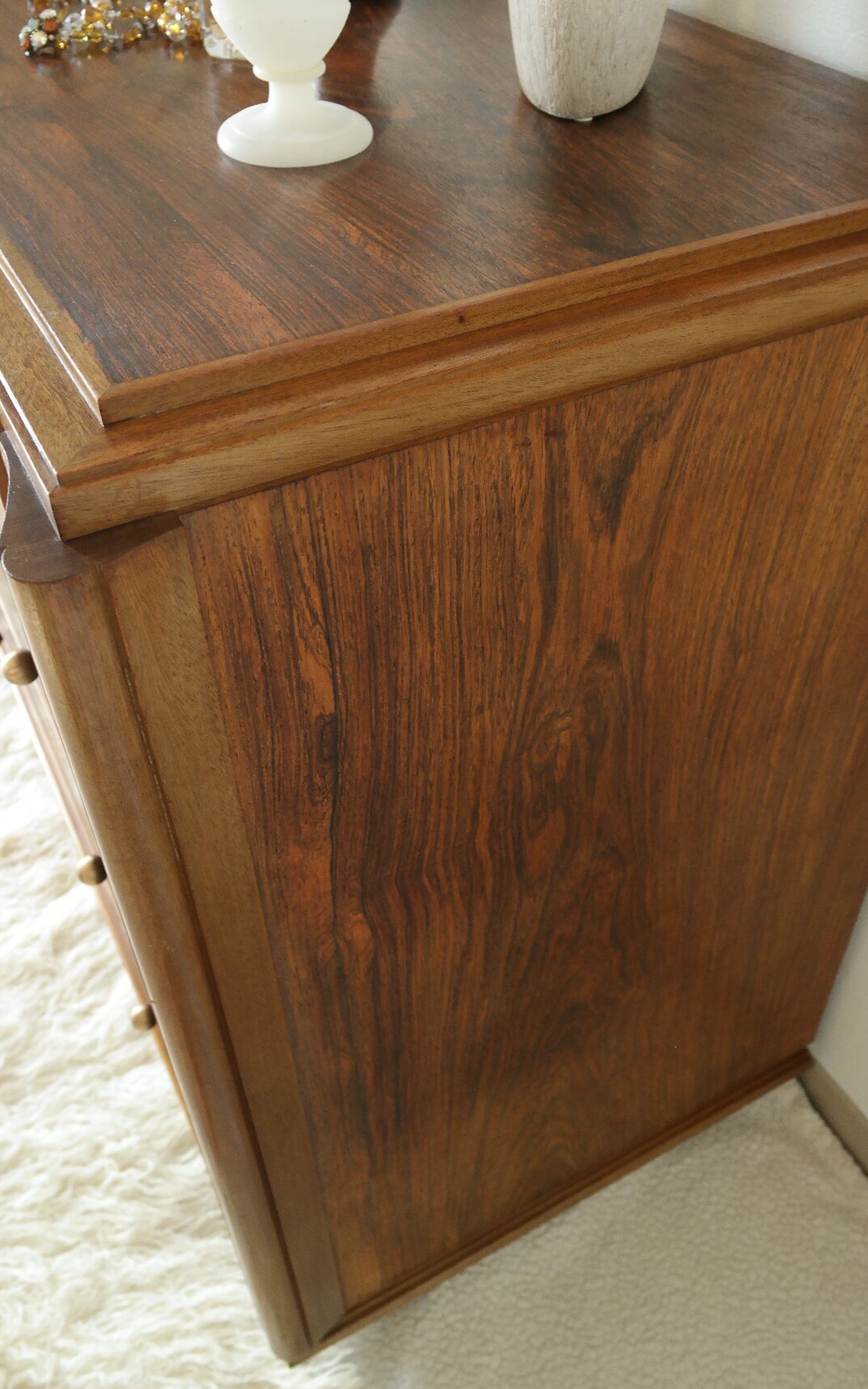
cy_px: 690
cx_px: 467
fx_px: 1173
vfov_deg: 61.2
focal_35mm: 31
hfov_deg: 40.6
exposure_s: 1/25
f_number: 5.6
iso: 800
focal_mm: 20
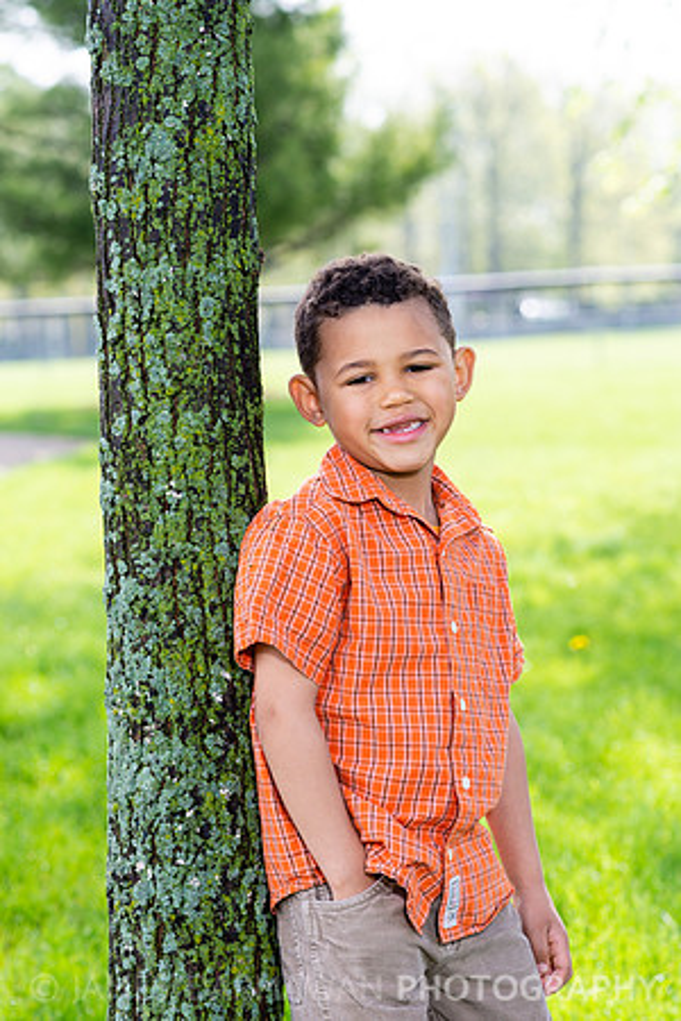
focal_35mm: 85
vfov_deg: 23.9
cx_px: 340
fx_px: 2412
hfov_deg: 16.1
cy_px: 510
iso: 100
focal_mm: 85
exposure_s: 1/200
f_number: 5
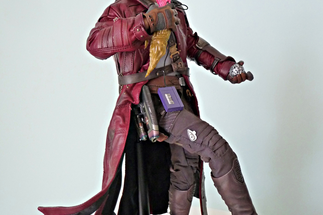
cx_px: 162
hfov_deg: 49.6
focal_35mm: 39
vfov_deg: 34.1
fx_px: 350
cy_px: 122
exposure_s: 1/15
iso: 400
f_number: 3.3
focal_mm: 4.7
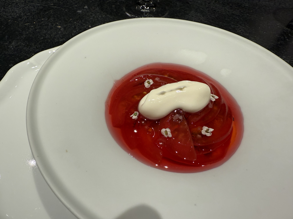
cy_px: 110
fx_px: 203
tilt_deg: -50.3
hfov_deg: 71.6
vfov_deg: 56.8
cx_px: 146
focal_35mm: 24
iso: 100
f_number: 2.2
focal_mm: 2.22
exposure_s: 1/100
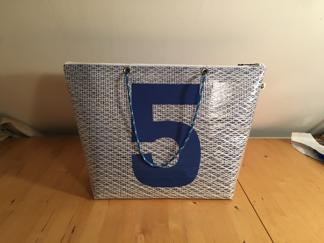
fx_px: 271
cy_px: 122
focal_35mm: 29
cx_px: 162
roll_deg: +0.4
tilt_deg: -18.4
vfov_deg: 48.2
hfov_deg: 61.7
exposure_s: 1/30
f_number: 2.2
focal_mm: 4.15
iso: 160
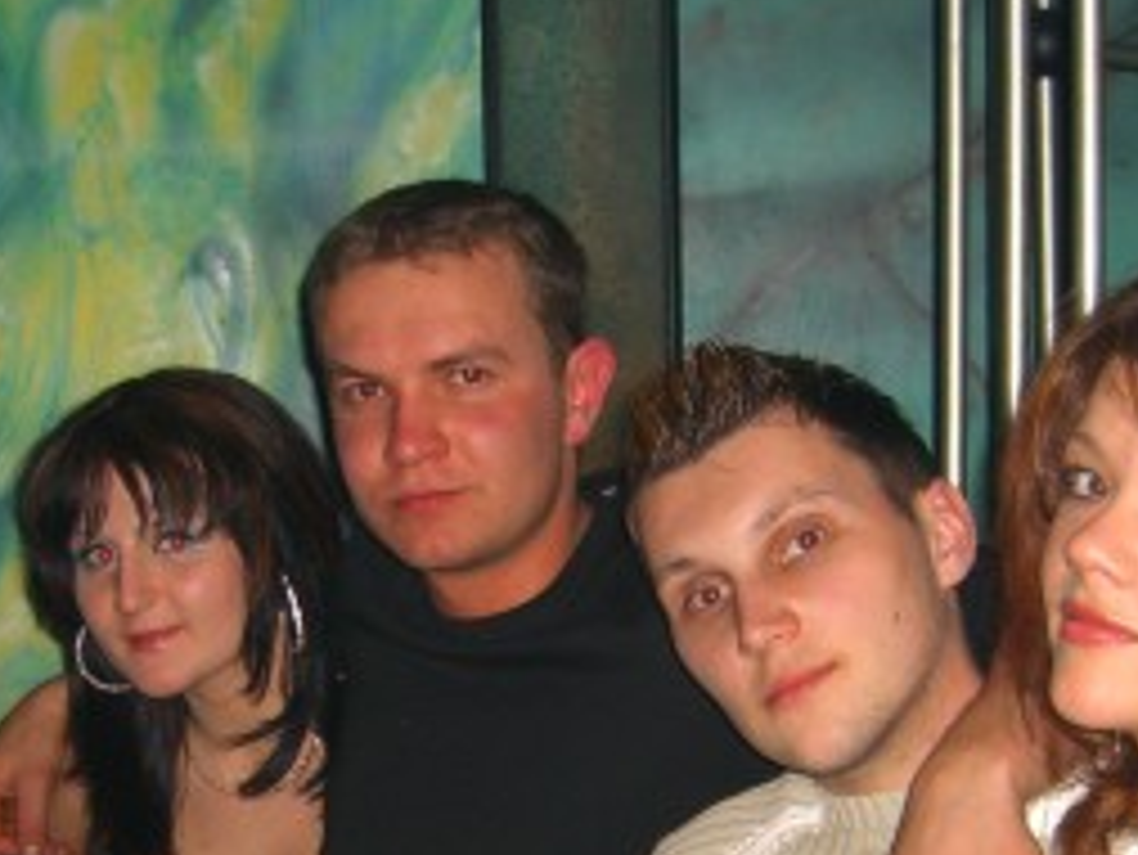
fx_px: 2960
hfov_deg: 21.8
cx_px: 526
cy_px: 904
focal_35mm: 90
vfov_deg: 16.0
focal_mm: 7.9
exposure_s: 1/60
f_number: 2.8
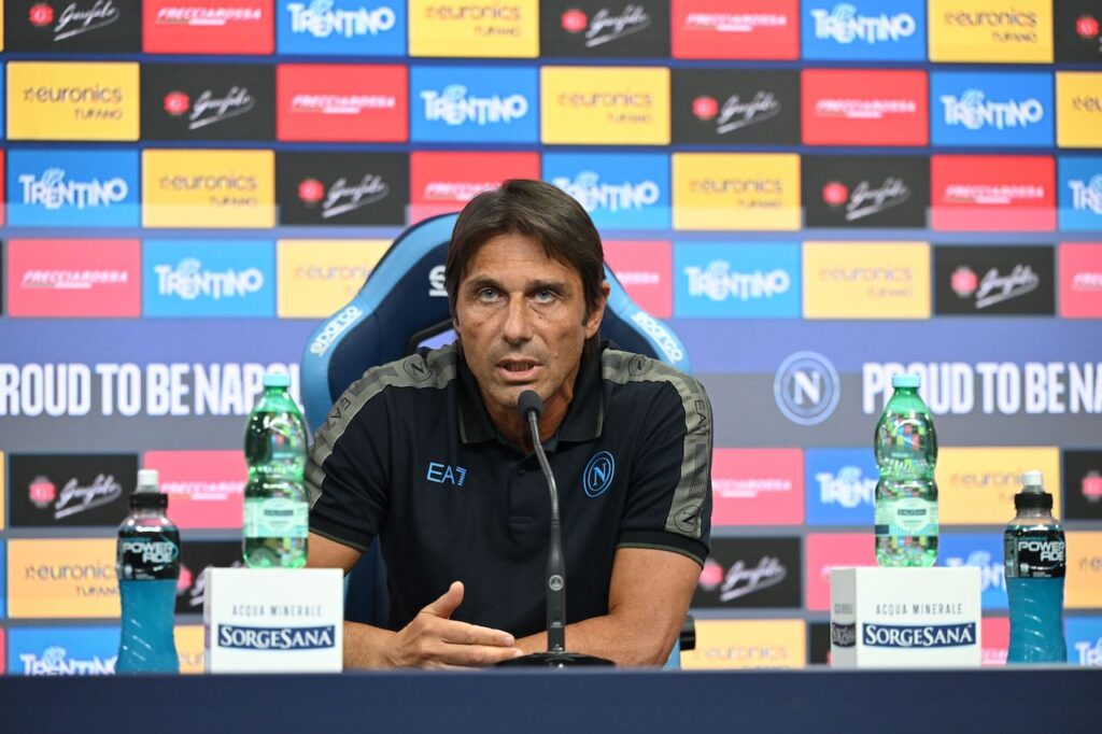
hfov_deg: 16.4
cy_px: 367
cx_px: 551
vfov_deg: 11.0
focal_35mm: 125
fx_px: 3825
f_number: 3.2
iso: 3200
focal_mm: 125
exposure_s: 1/200
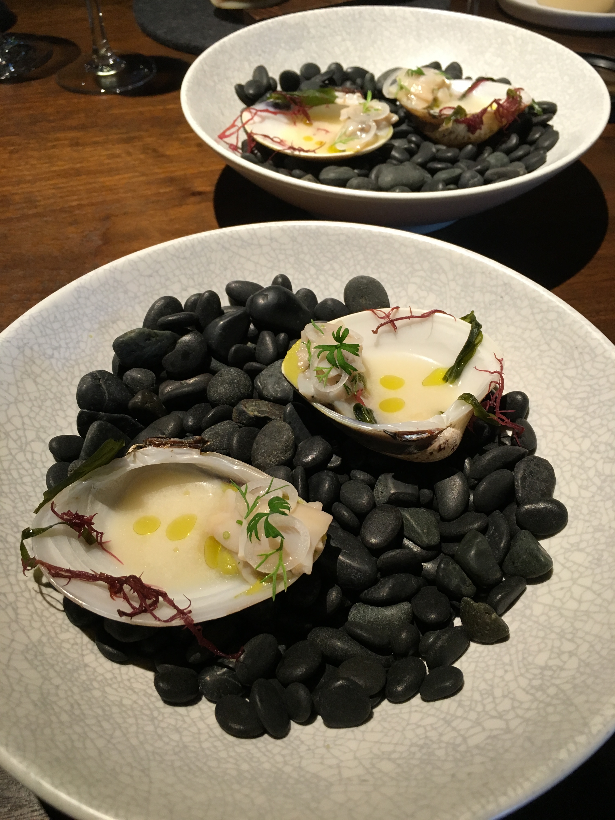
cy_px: 410
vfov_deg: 61.7
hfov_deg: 48.2
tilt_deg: -47.9
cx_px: 308
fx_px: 687
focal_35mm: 29
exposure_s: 1/30
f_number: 2.2
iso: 100
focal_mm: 4.15
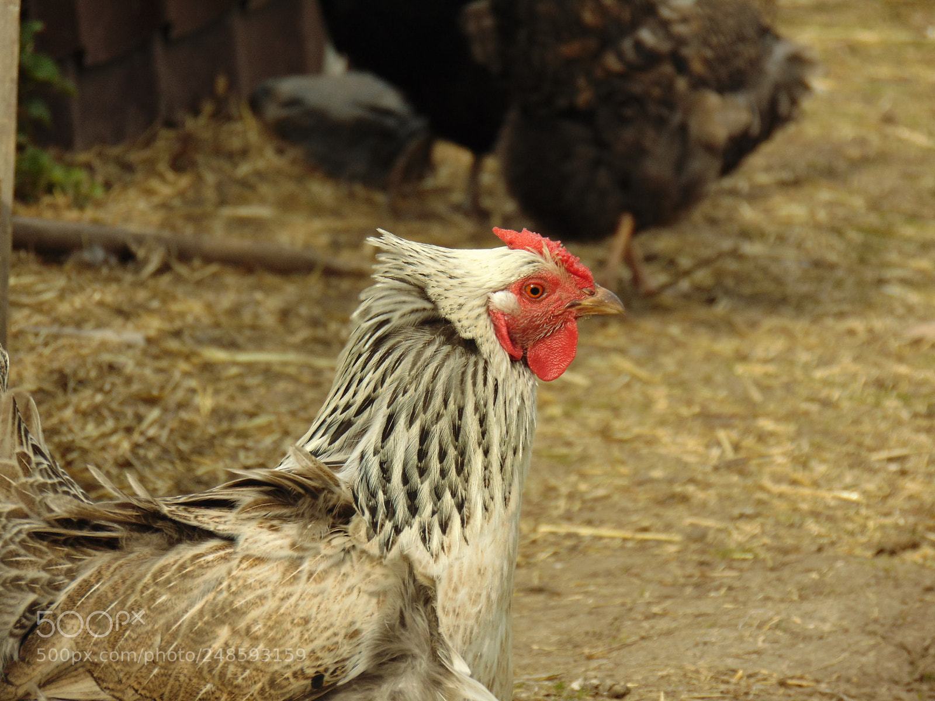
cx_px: 468
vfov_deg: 4.8
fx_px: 8292
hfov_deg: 6.5
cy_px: 350
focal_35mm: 307
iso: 80
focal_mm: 55.1
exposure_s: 1/250
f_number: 4.2
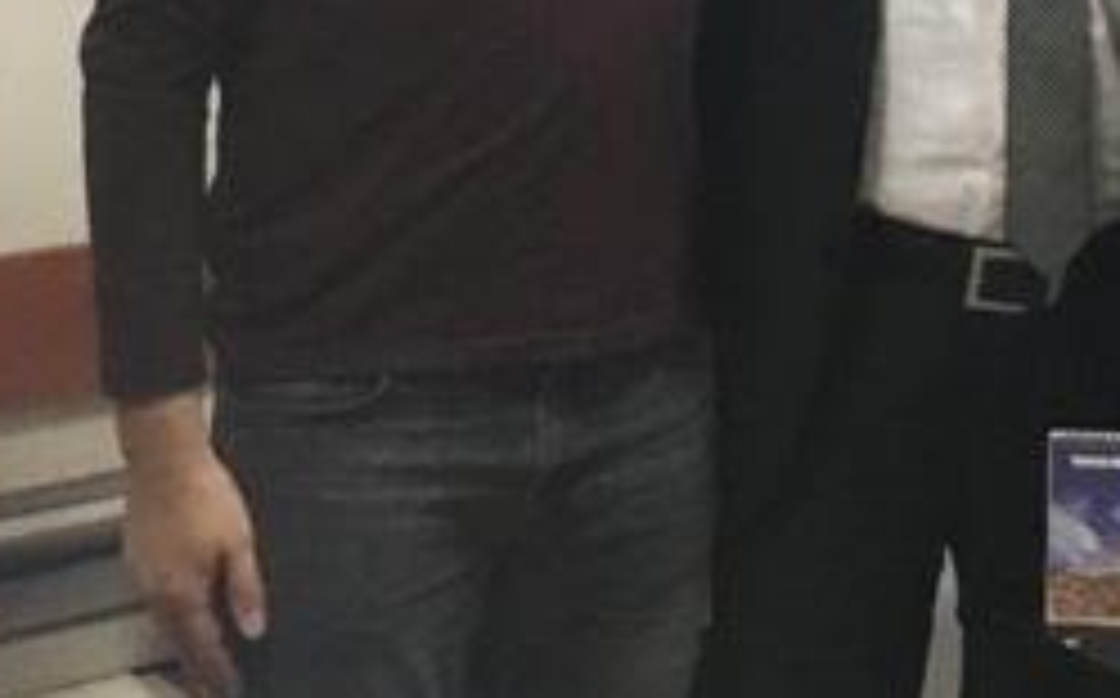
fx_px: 2896
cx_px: 886
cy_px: -401
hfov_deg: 21.6
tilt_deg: -0.3
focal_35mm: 95
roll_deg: -0.4
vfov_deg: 12.9
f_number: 2.2
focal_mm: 4.15
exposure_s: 1/25
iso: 200
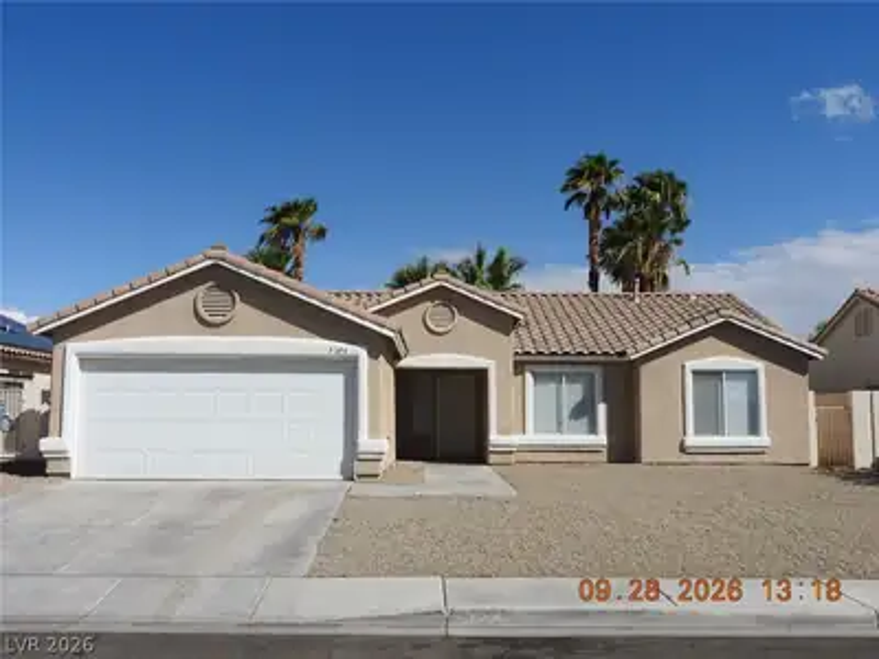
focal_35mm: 33
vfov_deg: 42.9
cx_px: 440
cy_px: 330
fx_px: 838
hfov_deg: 55.4
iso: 100
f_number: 4
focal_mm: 5.9
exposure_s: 1/1600
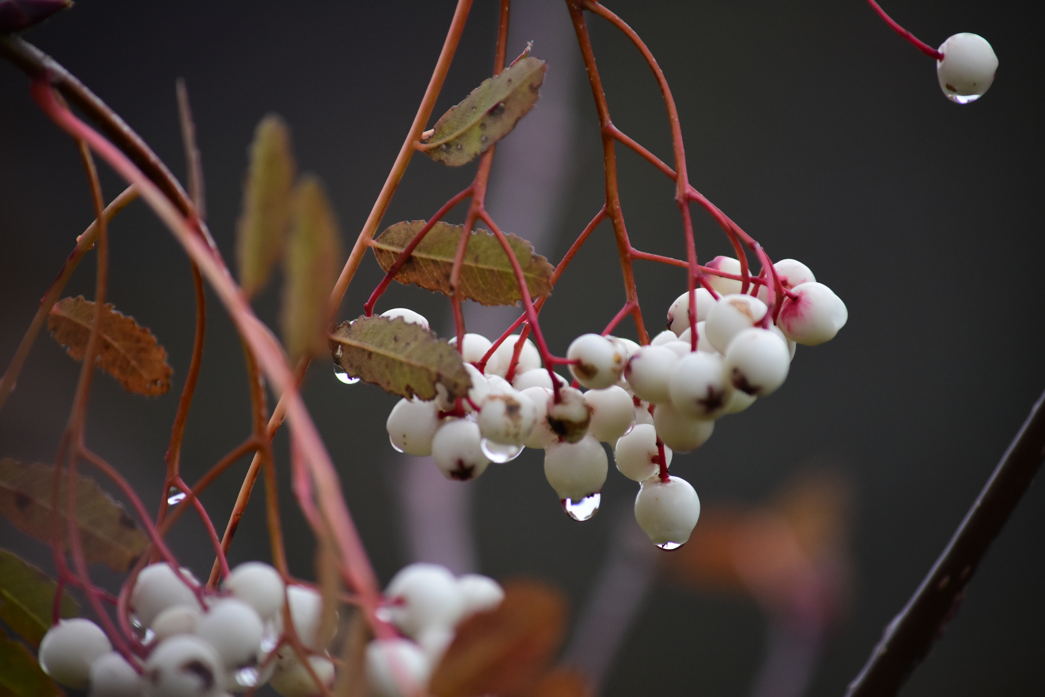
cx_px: 522
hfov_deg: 6.5
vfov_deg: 4.4
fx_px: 9143
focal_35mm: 315
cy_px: 348
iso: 800
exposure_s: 1/1600
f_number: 5.3
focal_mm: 210
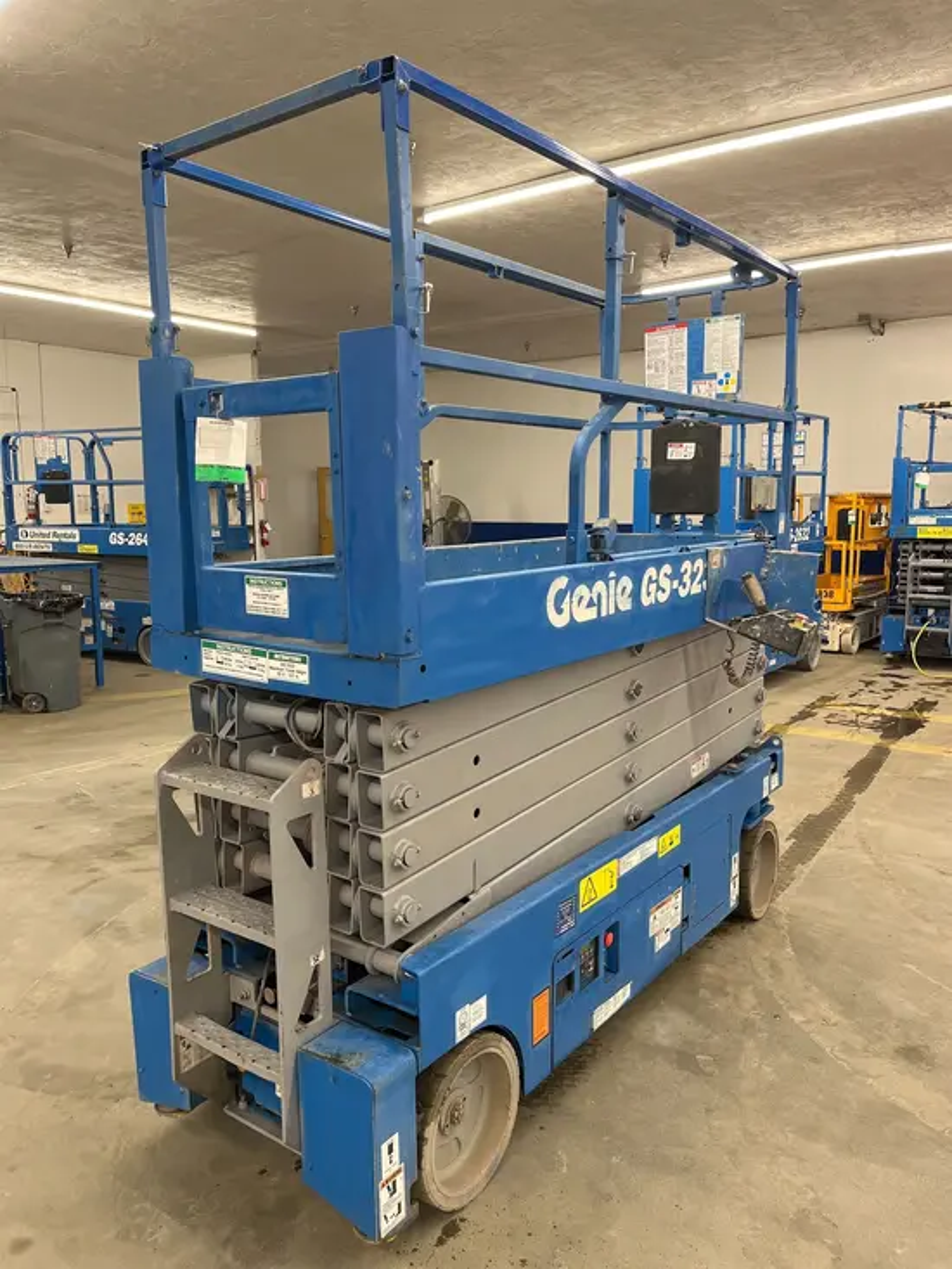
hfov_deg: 53.1
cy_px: 634
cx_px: 476
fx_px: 953
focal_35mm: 26
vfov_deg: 67.3
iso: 80
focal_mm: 5.1
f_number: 1.6
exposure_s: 1/60
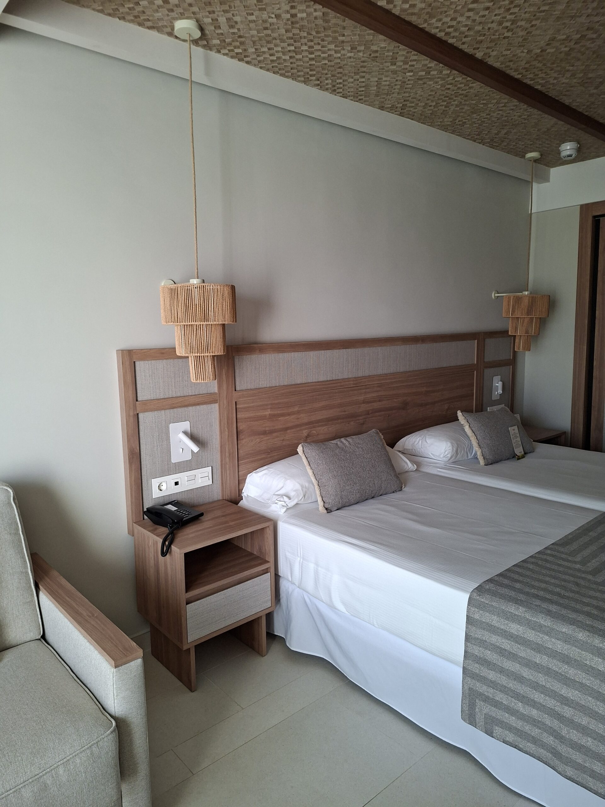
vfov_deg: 73.9
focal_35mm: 23
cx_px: 302
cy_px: 404
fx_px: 536
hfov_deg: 58.9
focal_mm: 5.54
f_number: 1.8
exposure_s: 1/120
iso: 320
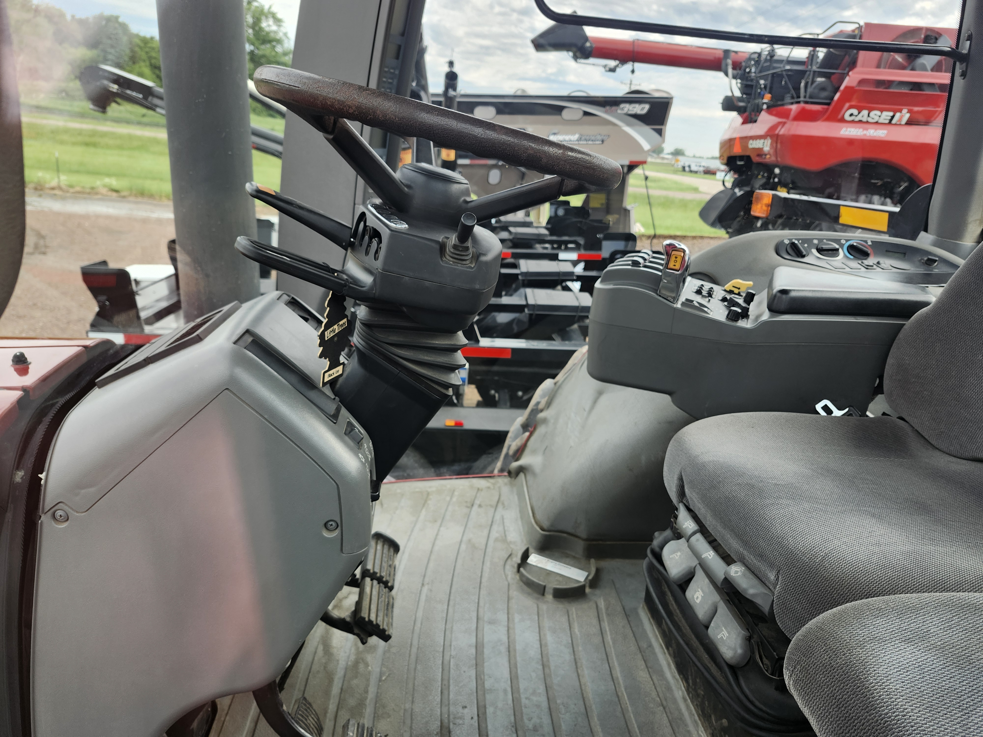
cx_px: 492
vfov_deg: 58.9
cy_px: 368
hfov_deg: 73.9
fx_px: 653
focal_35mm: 23
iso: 50
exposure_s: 1/180
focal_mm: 5.54
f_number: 1.8
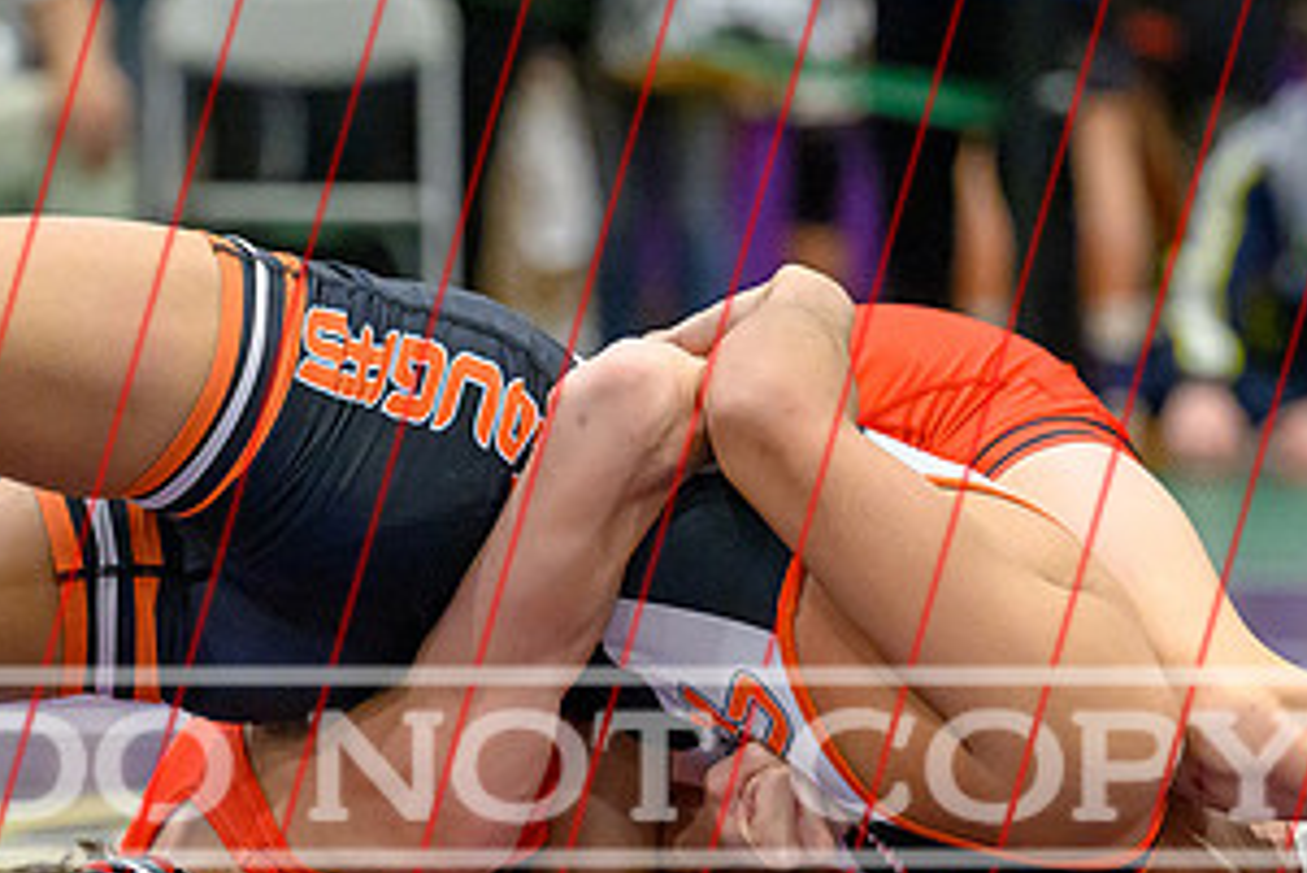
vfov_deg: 4.9
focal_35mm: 283
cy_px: 682
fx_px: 10279
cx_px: 353
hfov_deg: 7.3
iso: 10000
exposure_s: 1/800
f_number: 2.8
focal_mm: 120
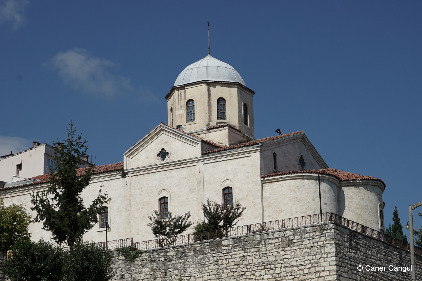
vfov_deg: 15.5
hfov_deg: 23.1
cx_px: 211
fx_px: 1031
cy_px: 140
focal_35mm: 88
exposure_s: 1/640
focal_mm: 59
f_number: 9
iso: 100
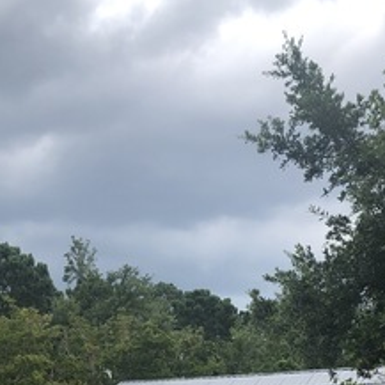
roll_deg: +1.4
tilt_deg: -3.7
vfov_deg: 20.0
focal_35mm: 76
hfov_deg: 22.8
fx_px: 956
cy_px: 560
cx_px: 185
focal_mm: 3.99
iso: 20
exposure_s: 1/727
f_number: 1.8
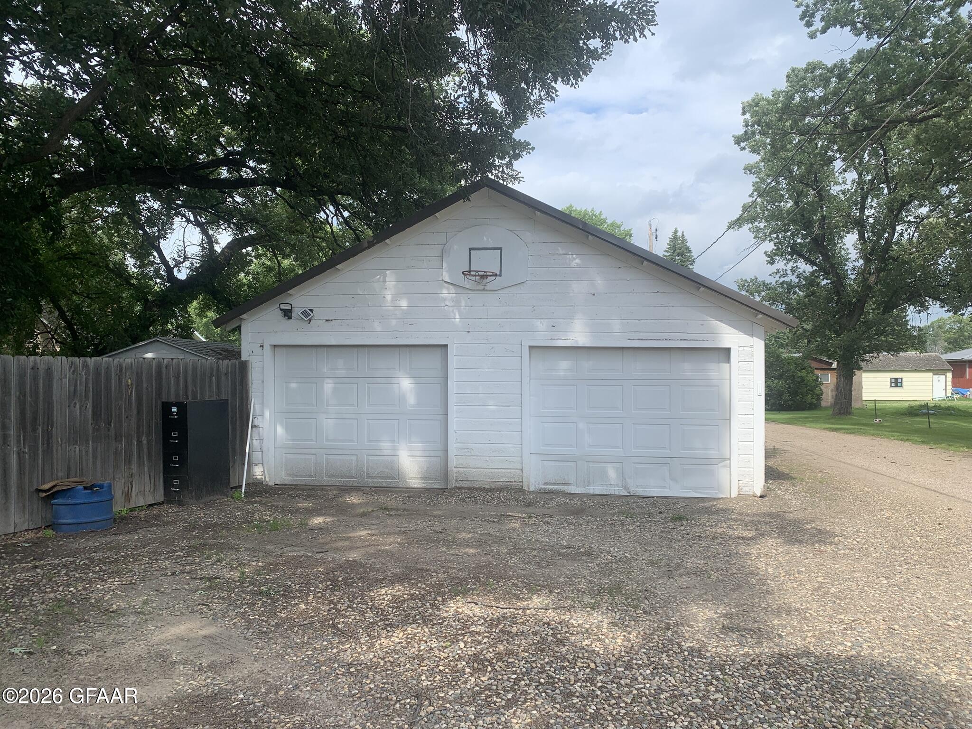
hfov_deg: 67.3
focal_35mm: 26
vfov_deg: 53.1
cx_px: 486
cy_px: 364
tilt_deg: -1.0
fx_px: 730
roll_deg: -0.1
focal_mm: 4.25
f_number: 1.8
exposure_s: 1/1332
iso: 25
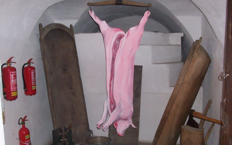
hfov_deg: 52.7
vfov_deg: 34.3
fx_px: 234
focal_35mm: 37
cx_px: 118
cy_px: 86
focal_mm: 5.7
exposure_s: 1/60
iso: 200
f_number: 2.8
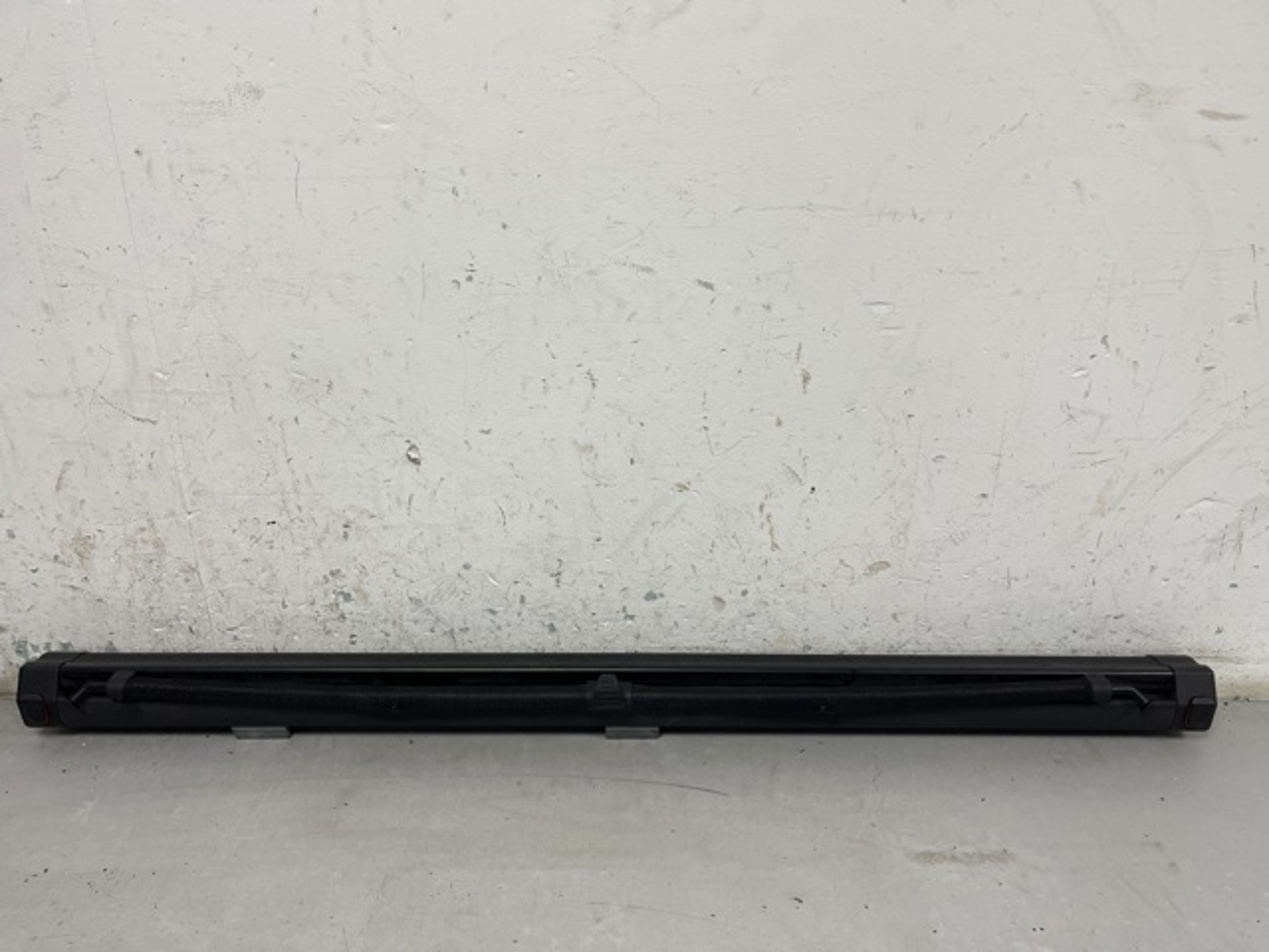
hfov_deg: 69.4
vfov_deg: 54.9
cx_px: 634
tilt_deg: -22.0
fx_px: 916
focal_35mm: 25
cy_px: 476
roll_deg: +0.3
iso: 50
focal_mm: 5.1
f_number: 1.6
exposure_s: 1/100
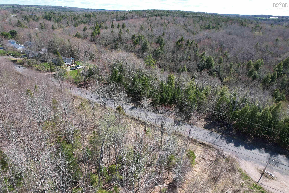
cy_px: 96
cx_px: 144
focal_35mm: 22
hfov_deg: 78.6
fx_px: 177
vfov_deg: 57.2
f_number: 2.8
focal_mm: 8.38
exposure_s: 1/800
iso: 110
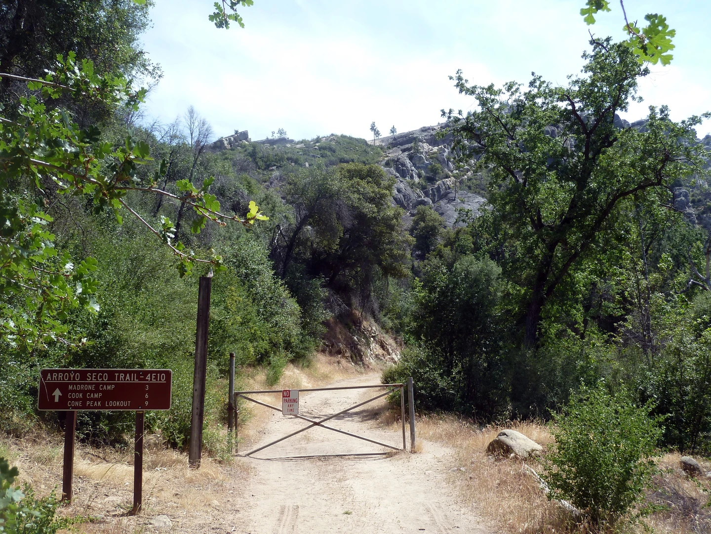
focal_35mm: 35
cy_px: 267
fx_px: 719
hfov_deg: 52.6
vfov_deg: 40.7
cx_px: 356
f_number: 4
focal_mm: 5.7
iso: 80
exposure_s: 1/320
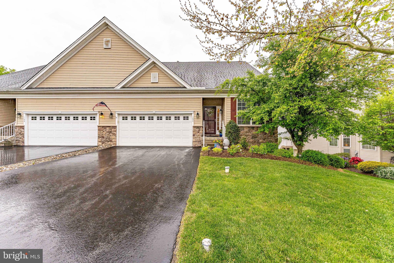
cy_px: 132
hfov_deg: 104.3
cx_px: 197
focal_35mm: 14
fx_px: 153
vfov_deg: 81.2
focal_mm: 14
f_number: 8
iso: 320
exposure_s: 1/160
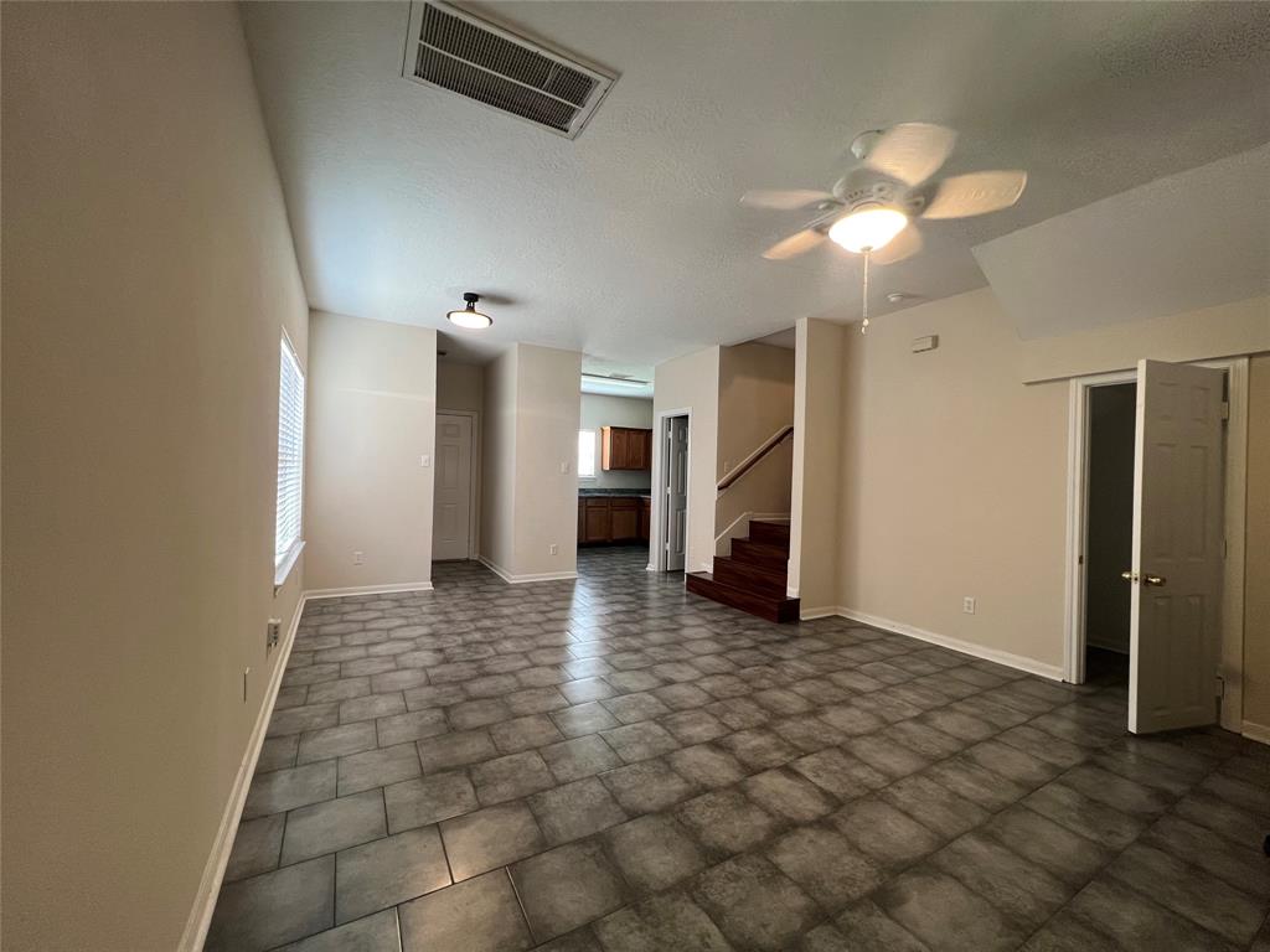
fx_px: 477
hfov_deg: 106.2
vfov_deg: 89.9
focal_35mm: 13
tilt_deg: -0.1
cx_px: 635
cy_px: 476
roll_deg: -1.7
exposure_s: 1/60
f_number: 1.8
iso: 200
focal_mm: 1.57
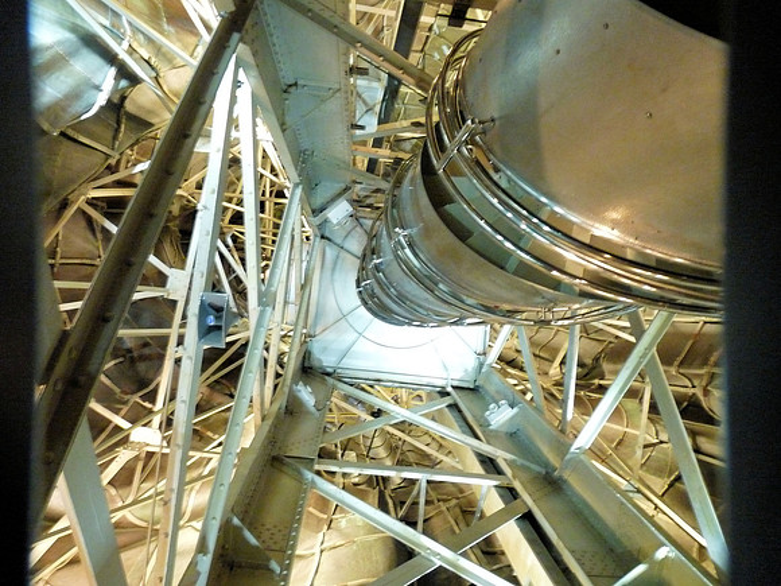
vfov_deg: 51.4
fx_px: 609
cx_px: 390
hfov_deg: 65.3
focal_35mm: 27
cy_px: 293
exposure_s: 1/8
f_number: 2.8
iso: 800
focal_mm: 4.8
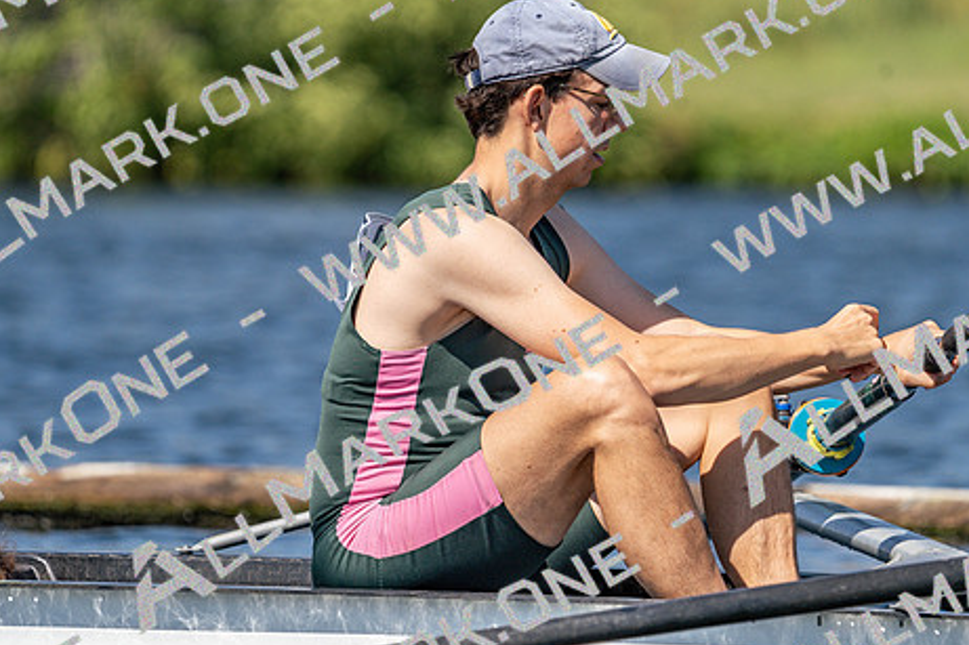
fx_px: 15444
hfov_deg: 3.6
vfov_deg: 2.4
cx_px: 559
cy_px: 308
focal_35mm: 574
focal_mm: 456
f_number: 6.3
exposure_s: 1/2000
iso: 250
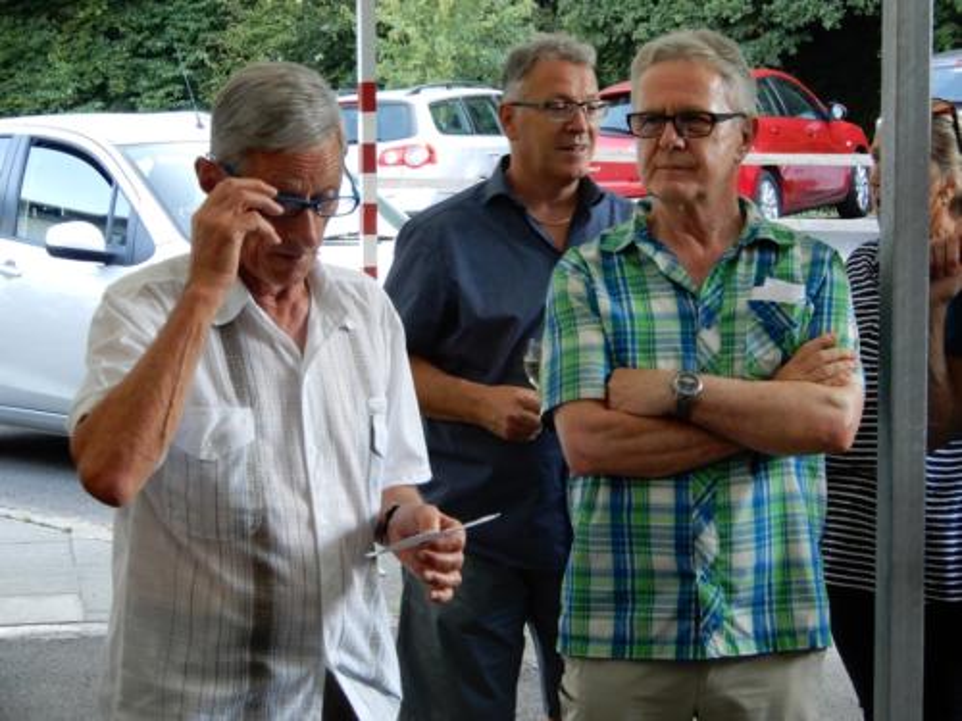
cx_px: 481
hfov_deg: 23.0
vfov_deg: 17.4
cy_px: 360
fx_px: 2362
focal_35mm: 85
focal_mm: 15.2
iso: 360
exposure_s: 1/60
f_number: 5
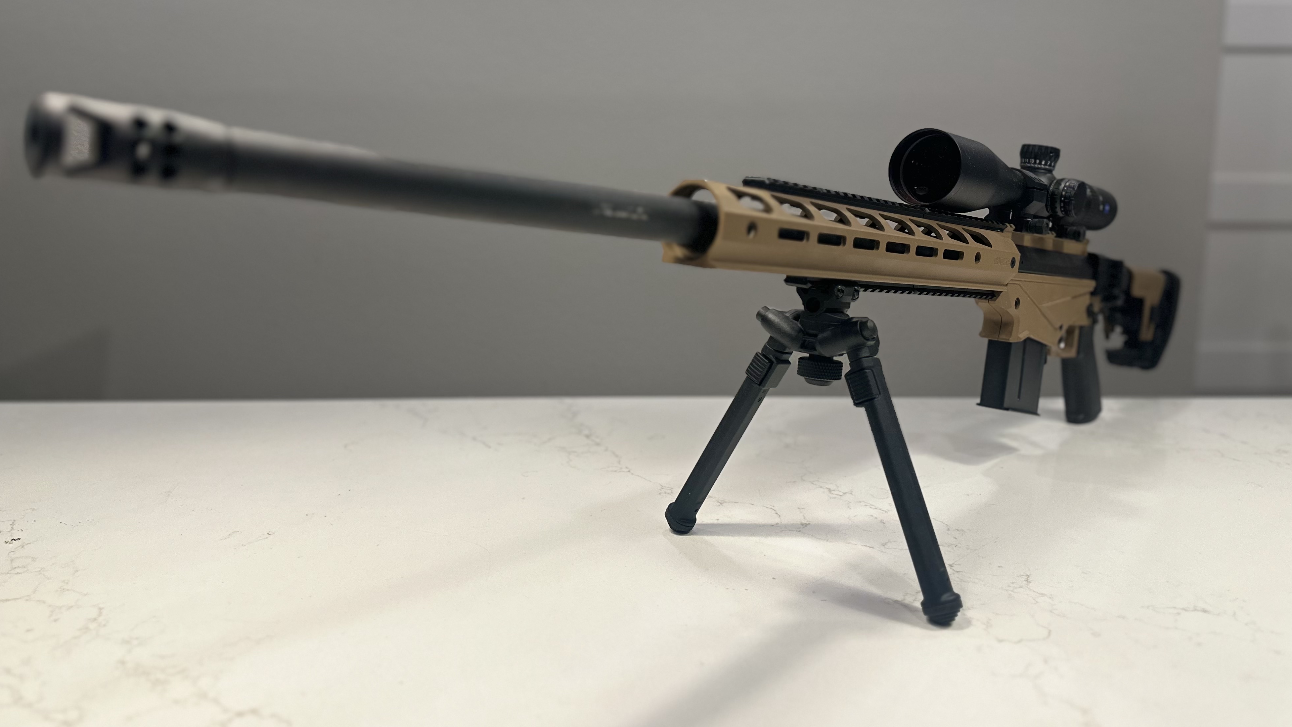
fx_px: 925
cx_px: 634
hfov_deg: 69.9
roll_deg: +0.2
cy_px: 298
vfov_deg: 42.7
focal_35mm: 27
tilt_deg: -8.1
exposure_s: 1/120
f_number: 1.78
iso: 200
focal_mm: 6.86
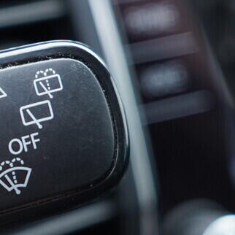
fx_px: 1052
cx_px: -105
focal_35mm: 137
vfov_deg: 12.7
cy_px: 115
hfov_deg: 12.2
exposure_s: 1/40
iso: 400
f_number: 2.8
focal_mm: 24
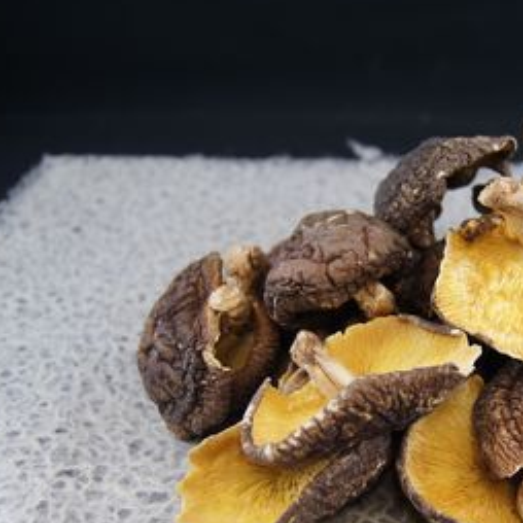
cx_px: 467
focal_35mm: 53
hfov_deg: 30.8
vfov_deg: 32.2
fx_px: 906
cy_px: 299
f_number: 4
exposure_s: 1/40
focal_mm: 22
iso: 200
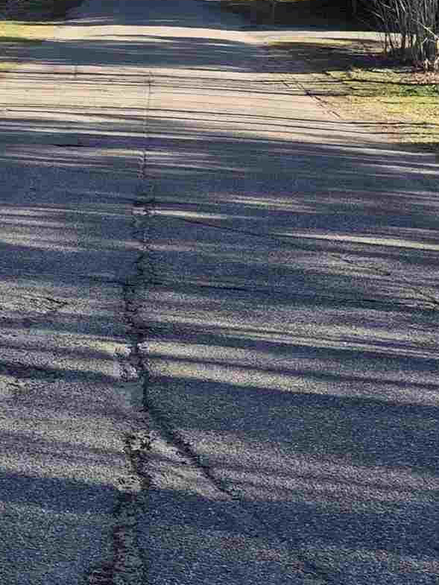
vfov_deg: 20.9
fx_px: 1521
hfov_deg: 13.9
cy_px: -23
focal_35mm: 90
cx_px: -435
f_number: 1.8
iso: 25
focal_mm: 5.4
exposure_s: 1/560
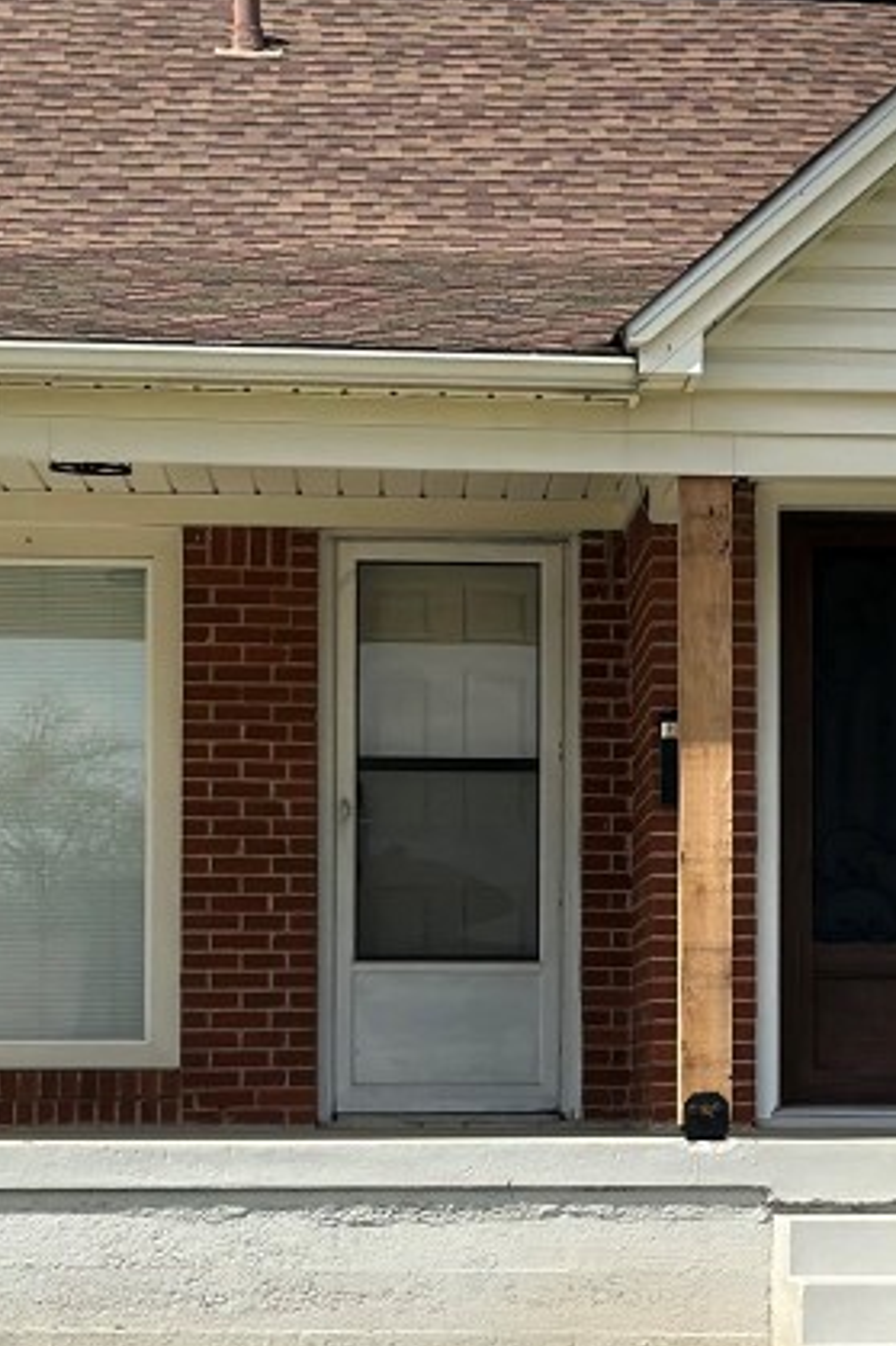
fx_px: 4558
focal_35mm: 122
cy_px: 906
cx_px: 784
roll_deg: +0.1
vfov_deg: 16.8
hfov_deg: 11.2
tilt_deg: +3.1
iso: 100
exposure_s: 1/6623
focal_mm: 6.86
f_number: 1.78
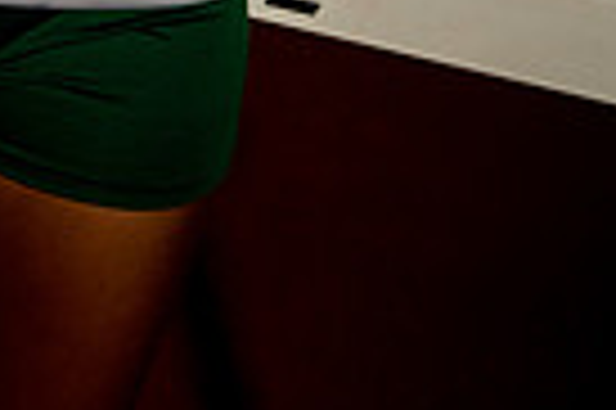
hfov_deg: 19.6
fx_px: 1743
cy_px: -514
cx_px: 54
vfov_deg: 11.5
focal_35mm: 102
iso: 250
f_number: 4
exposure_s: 1/250
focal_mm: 31
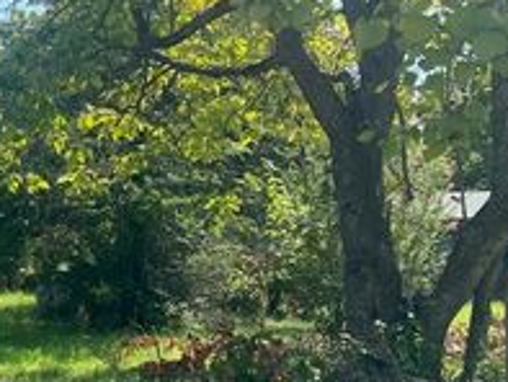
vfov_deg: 22.1
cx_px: -129
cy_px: 267
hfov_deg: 25.7
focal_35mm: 66
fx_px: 969
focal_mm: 4.25
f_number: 1.8
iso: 32
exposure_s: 1/981
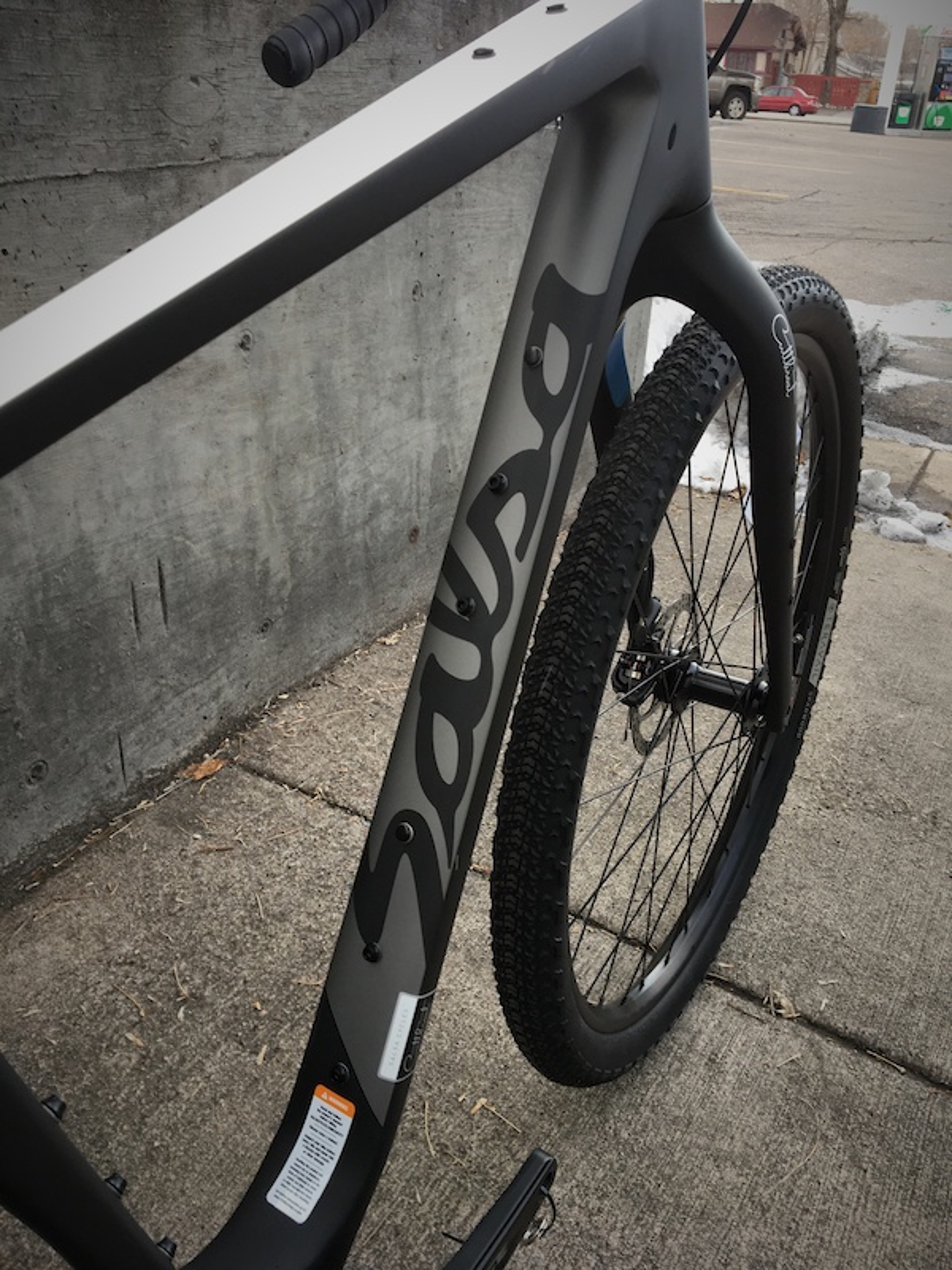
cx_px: 476
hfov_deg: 48.2
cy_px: 635
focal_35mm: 29
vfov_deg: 61.7
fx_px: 1063
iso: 40
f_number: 2.2
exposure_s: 1/120
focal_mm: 4.15
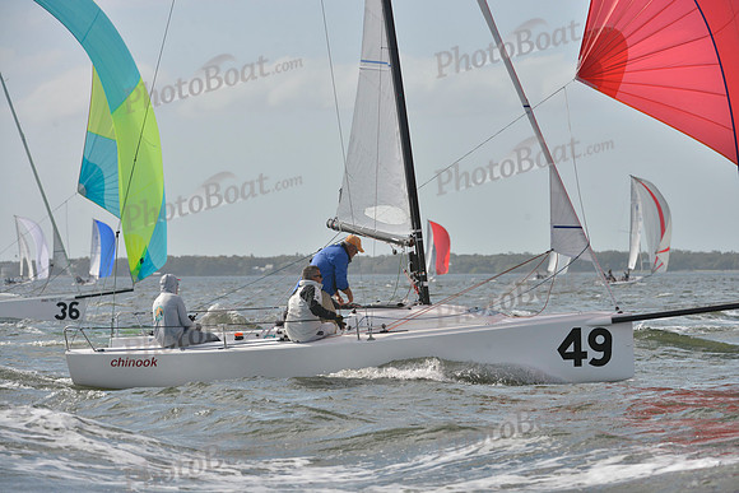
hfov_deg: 10.3
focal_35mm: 200
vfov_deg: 6.9
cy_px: 246
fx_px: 4106
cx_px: 370
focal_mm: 200
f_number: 9
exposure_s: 1/1250
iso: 400
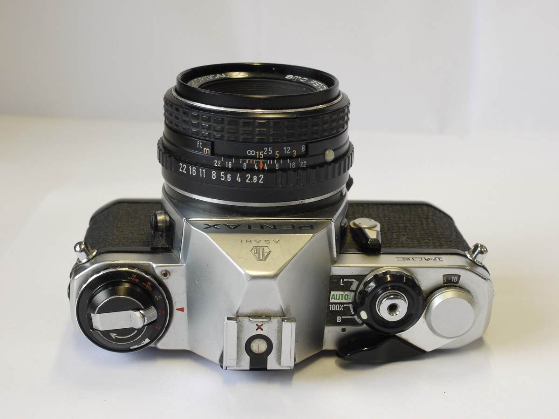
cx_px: 280
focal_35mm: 60
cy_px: 210
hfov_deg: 32.2
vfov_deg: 24.4
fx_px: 969
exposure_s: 1/40
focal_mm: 30
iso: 400
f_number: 8
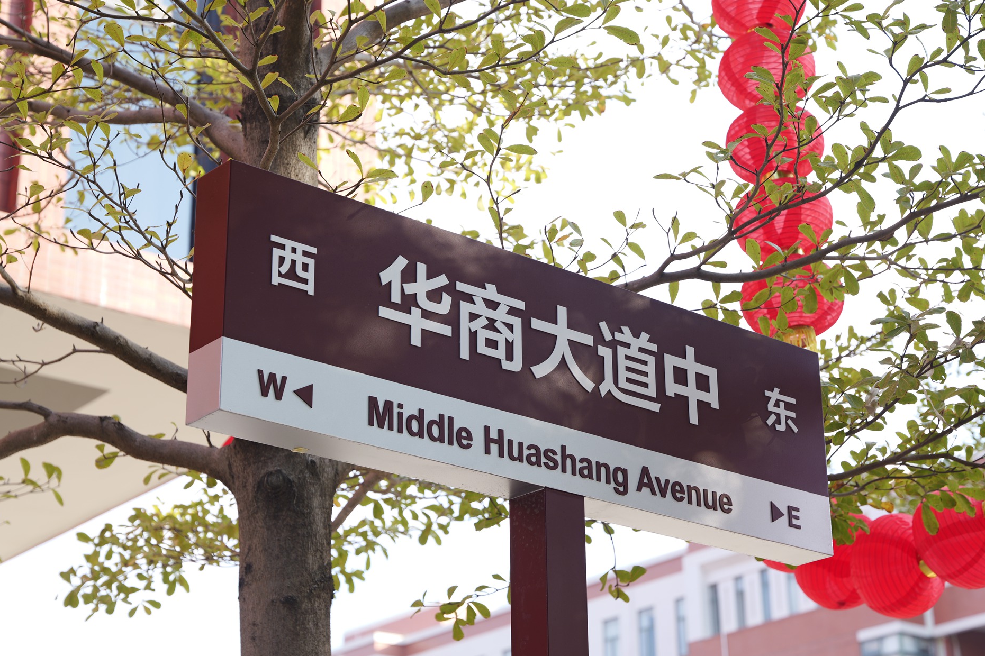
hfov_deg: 28.1
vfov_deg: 18.9
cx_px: 498
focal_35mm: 72
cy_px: 327
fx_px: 1970
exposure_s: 1/60
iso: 125
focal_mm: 67
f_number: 5.6
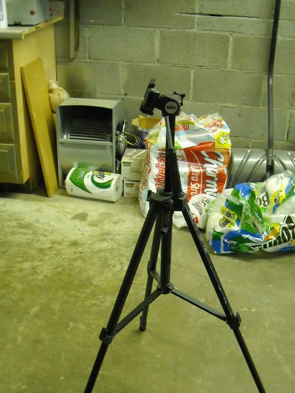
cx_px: 177
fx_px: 556
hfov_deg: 29.6
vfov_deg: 38.7
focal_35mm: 49
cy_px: 245
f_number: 2.8
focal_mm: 5.7
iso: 400
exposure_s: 1/14
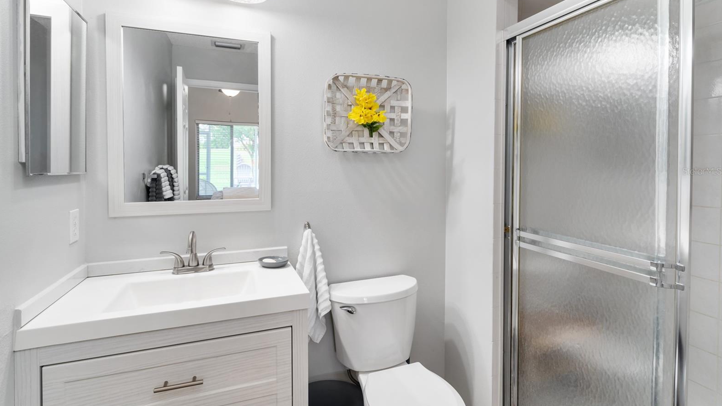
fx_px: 342
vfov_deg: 61.1
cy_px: 171
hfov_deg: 93.1
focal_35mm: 18
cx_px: 357
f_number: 7.1
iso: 320
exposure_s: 1/3
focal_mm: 16.8
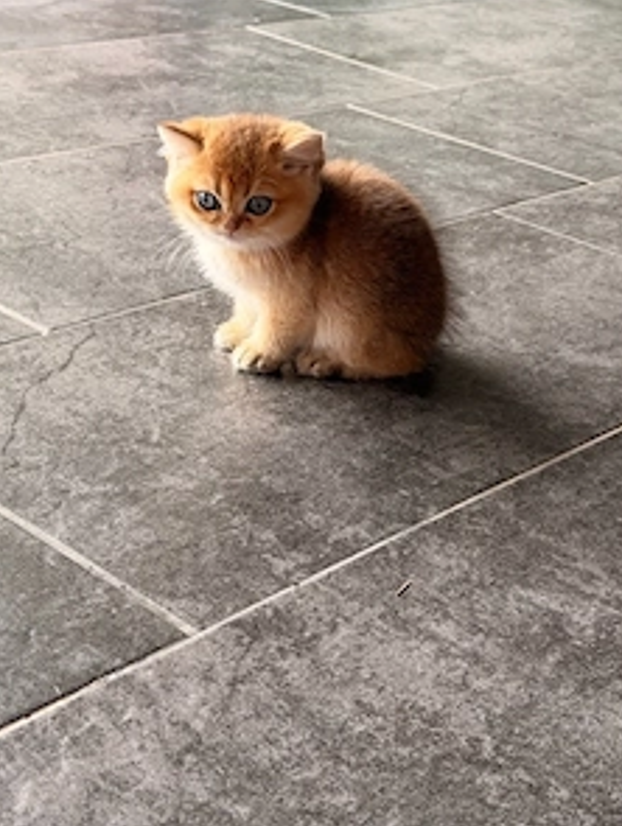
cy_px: 322
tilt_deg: -22.0
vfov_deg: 29.7
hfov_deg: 22.6
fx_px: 1554
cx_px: 345
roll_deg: -7.0
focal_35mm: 65
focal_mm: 6.76
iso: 100
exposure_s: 1/116
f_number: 1.78
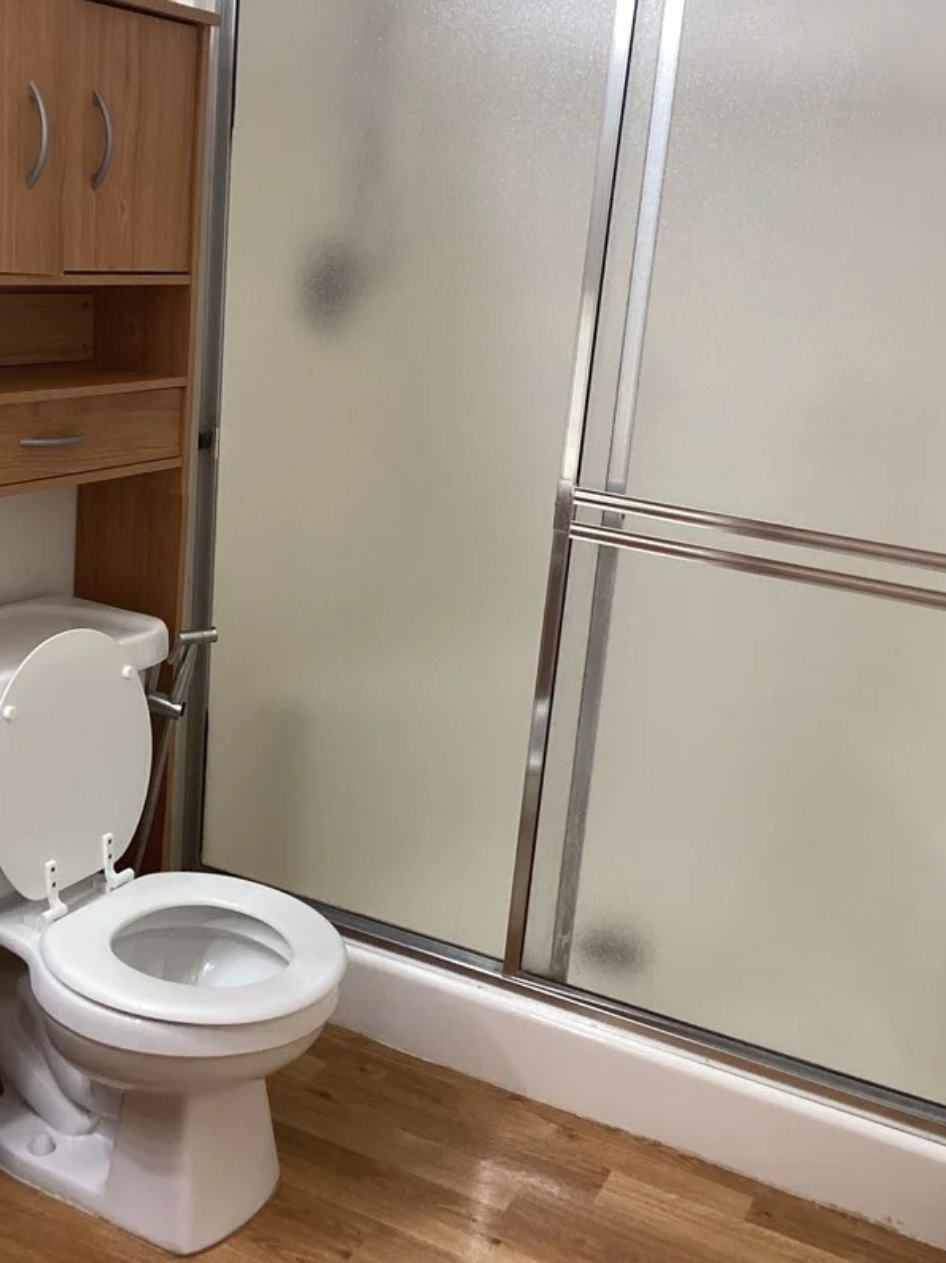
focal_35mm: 40
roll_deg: -6.3
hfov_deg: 35.9
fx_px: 1458
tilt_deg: -15.4
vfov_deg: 46.8
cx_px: 487
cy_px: 587
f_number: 2.4
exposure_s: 1/60
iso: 160
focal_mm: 3.3
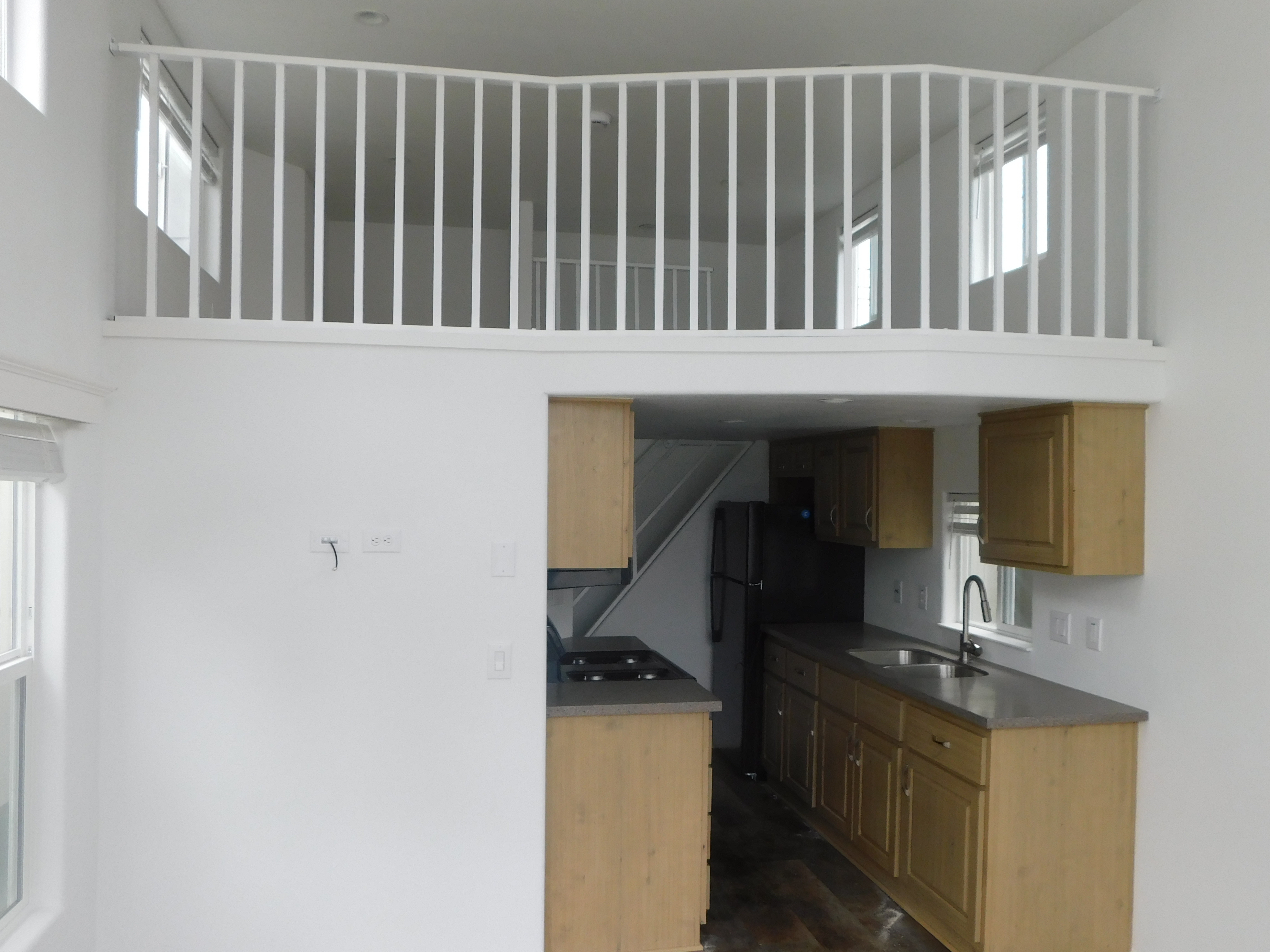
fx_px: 991
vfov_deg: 51.3
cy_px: 496
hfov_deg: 65.3
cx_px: 660
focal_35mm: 27
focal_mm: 4
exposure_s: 1/50
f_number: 3
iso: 125
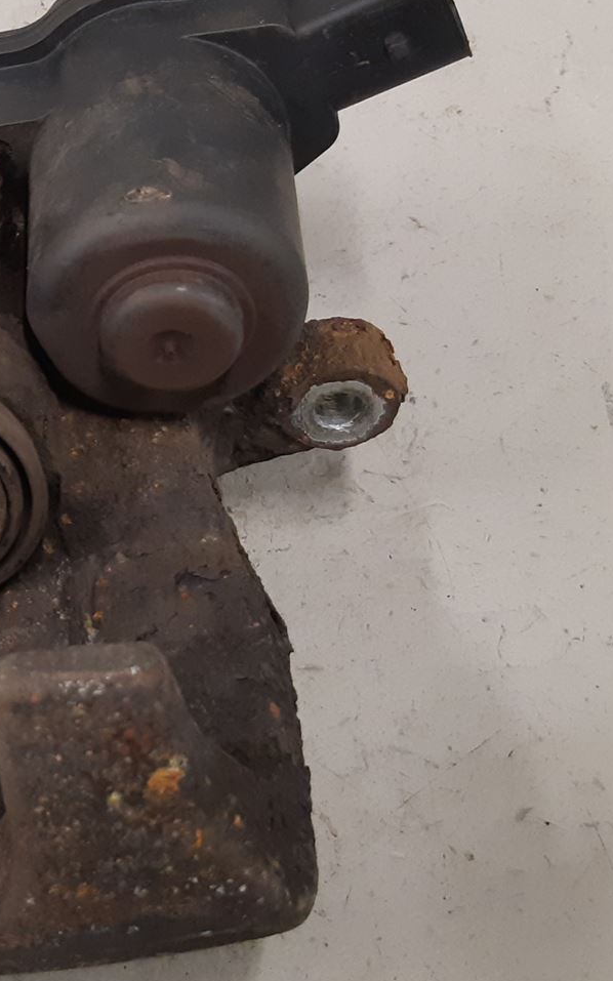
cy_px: 480
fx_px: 1577
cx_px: -163
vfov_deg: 34.5
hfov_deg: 20.3
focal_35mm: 59
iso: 200
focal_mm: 3.93
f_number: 1.7
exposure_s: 1/50
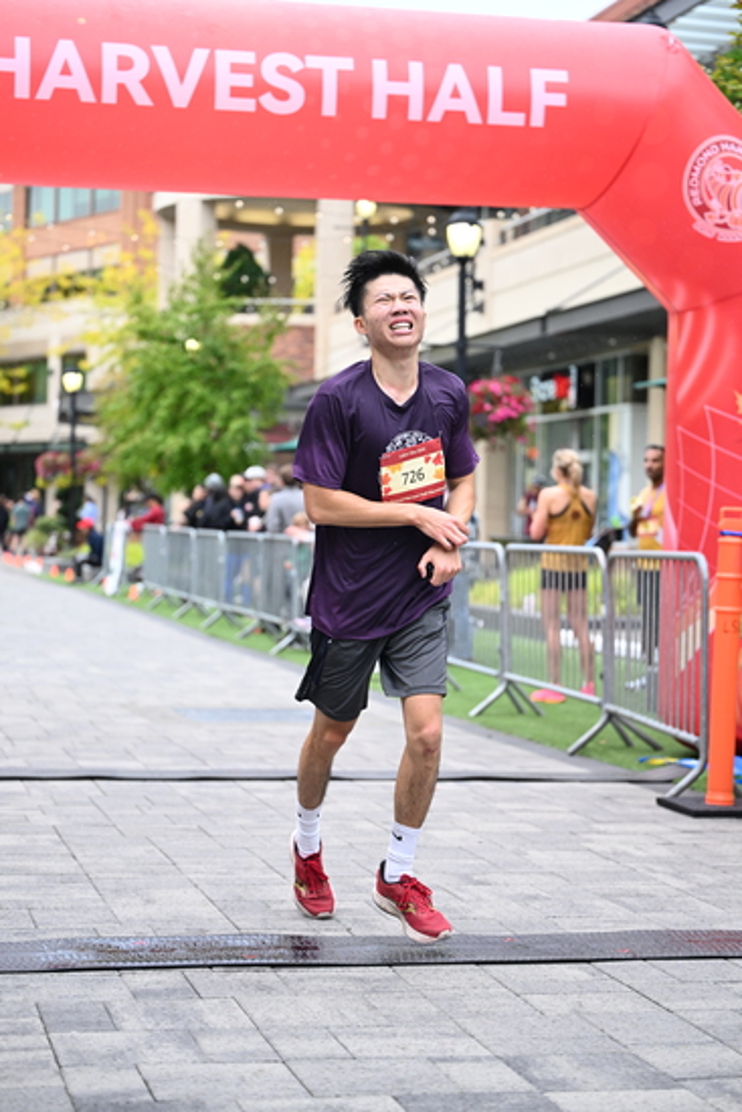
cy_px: 556
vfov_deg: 28.8
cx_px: 371
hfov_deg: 19.5
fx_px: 2163
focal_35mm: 70
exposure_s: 1/1600
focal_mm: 70
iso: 1250
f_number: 2.8
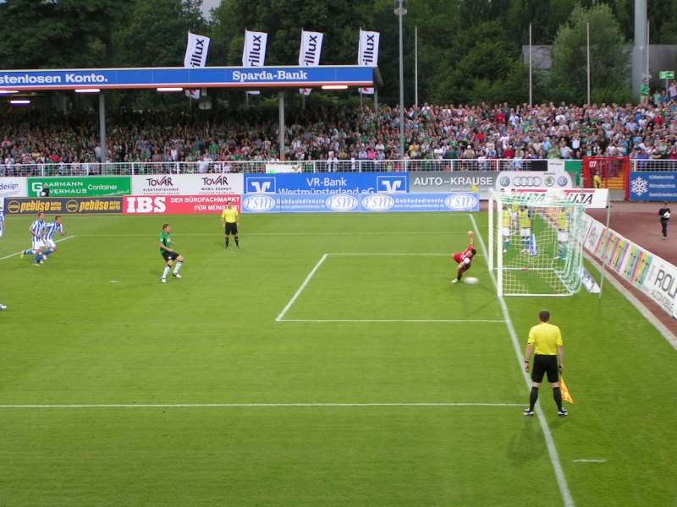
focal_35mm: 82
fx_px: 1604
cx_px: 338
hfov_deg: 23.8
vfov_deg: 18.0
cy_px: 254
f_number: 3.2
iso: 100
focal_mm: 12.6
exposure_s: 1/100
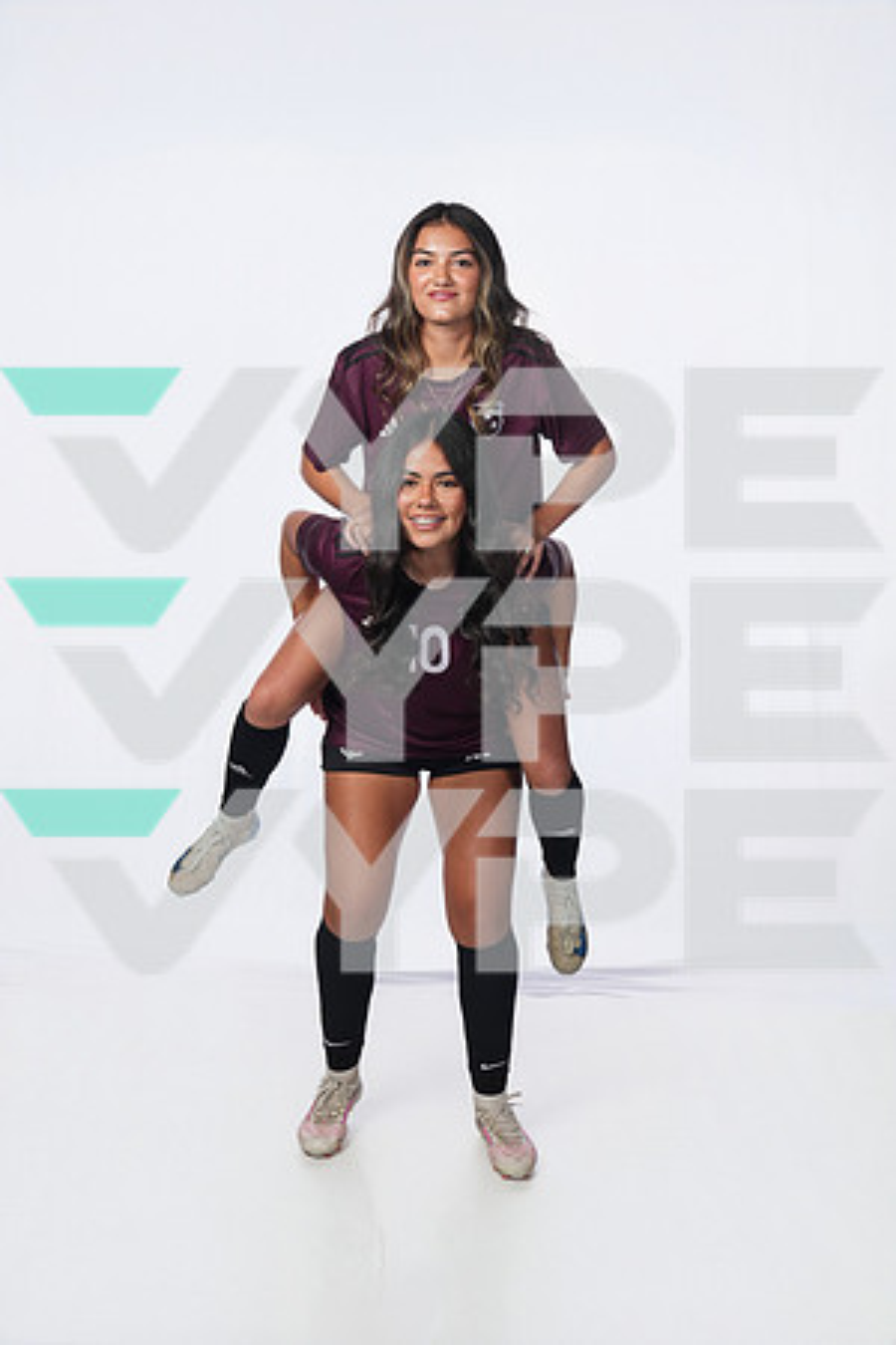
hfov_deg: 27.0
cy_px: 672
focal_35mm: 50
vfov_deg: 39.6
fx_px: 1867
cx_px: 448
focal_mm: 50
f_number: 8
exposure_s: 1/250
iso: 800
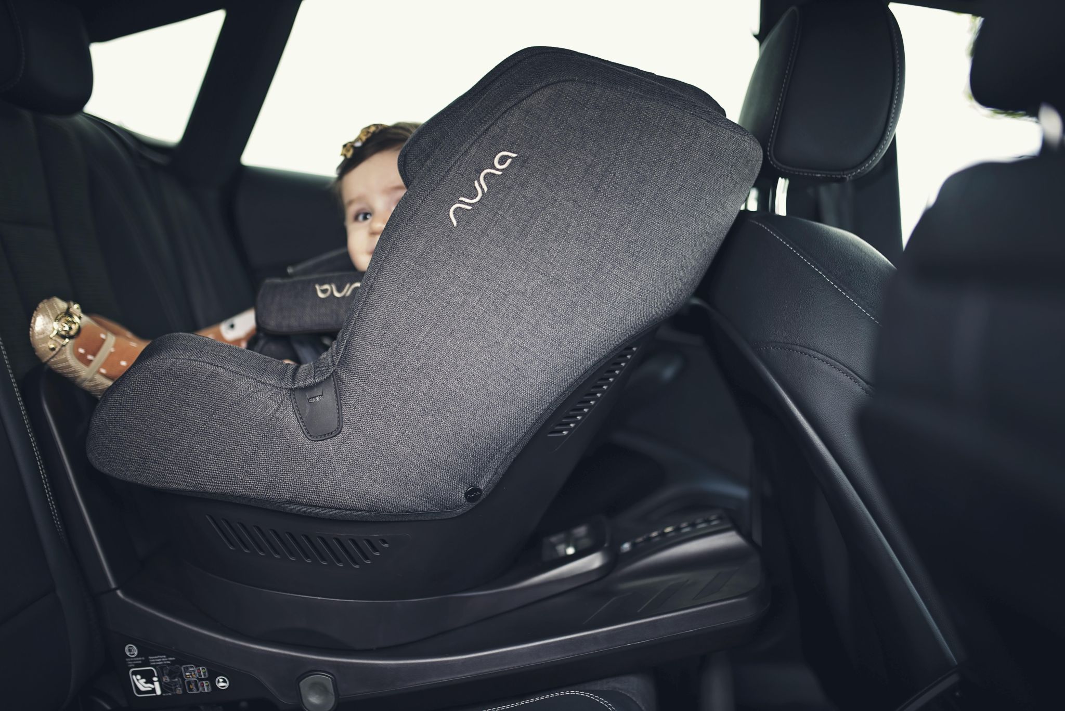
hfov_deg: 54.4
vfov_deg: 37.9
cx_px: 532
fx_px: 1036
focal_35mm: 35
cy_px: 356
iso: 50
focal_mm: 35
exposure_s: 1/60
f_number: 1.4
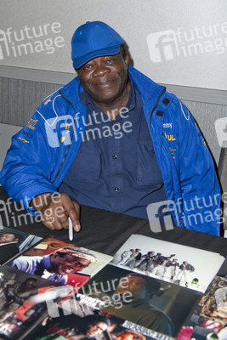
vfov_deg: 44.5
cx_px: 114
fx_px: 416
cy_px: 170
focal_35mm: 44
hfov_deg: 30.5
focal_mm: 44
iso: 400
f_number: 4.5
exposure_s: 1/400
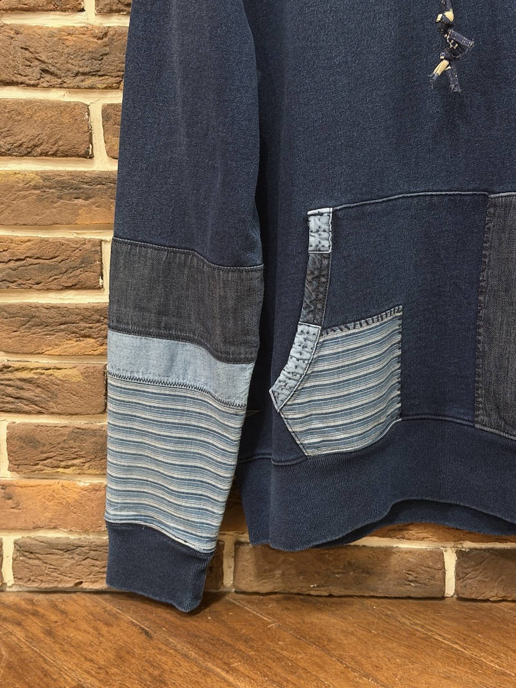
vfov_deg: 39.7
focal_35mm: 48
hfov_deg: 30.3
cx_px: 258
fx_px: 954
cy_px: 344
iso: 640
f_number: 1.78
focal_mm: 6.76
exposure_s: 1/24
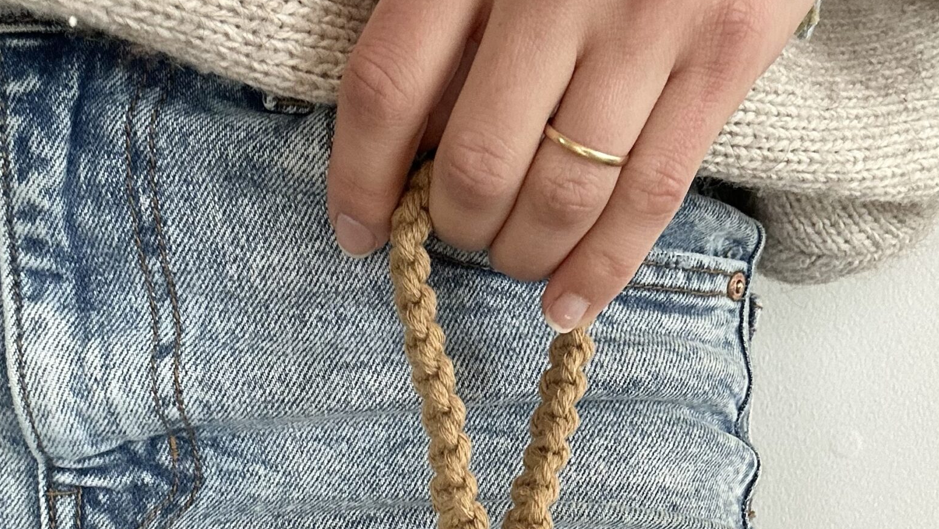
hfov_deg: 38.5
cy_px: 450
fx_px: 1345
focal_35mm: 54
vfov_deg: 21.9
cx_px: 500
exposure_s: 1/60
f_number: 1.9
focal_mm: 2.69
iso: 100
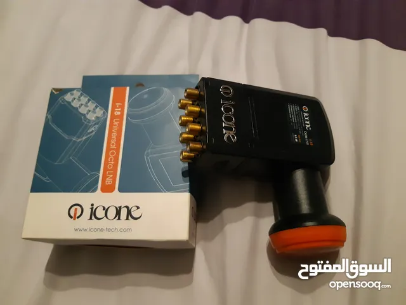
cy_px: 152
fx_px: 305
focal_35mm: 26
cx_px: 203
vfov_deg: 53.1
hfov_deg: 67.3
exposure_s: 1/25
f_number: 1.7
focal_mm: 3.93
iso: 640
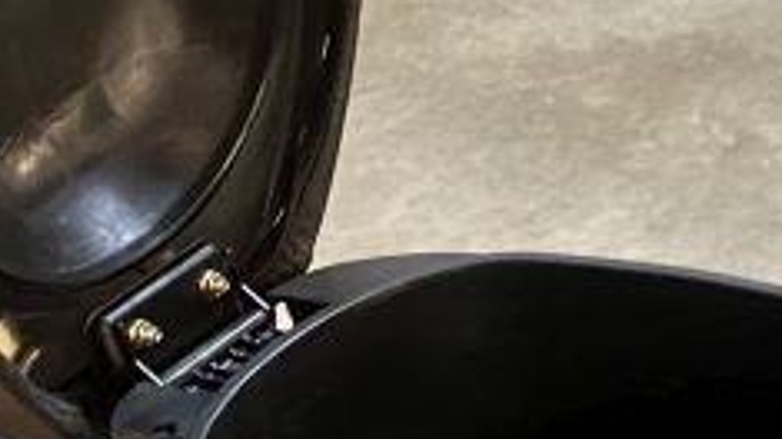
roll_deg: +0.3
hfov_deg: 16.2
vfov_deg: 9.3
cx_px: 908
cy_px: 550
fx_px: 2653
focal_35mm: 128
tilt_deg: -41.2
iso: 400
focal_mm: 4.25
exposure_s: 1/33
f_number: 1.8
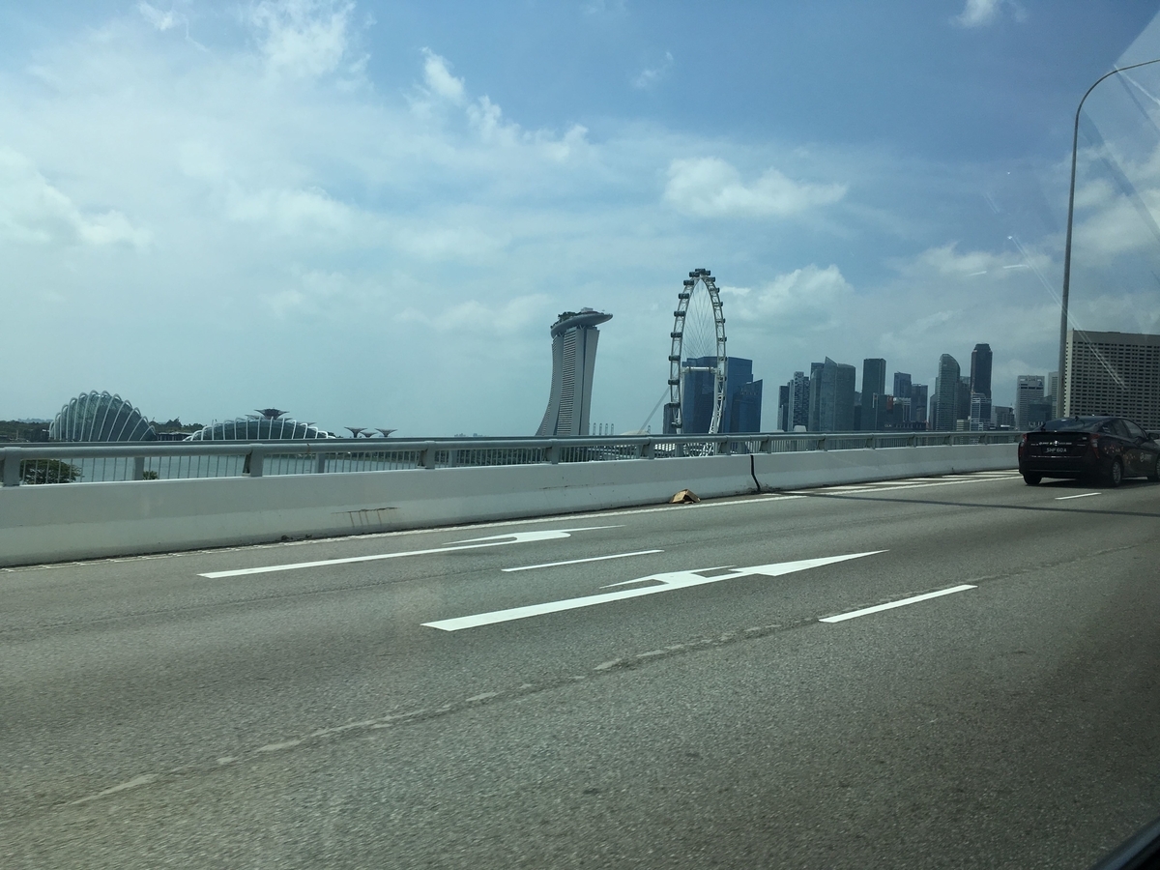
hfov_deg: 61.7
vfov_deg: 48.2
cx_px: 580
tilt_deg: +0.6
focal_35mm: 29
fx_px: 972
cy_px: 435
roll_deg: -1.5
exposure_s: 1/1876
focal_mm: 4.15
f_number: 2.2
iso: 25
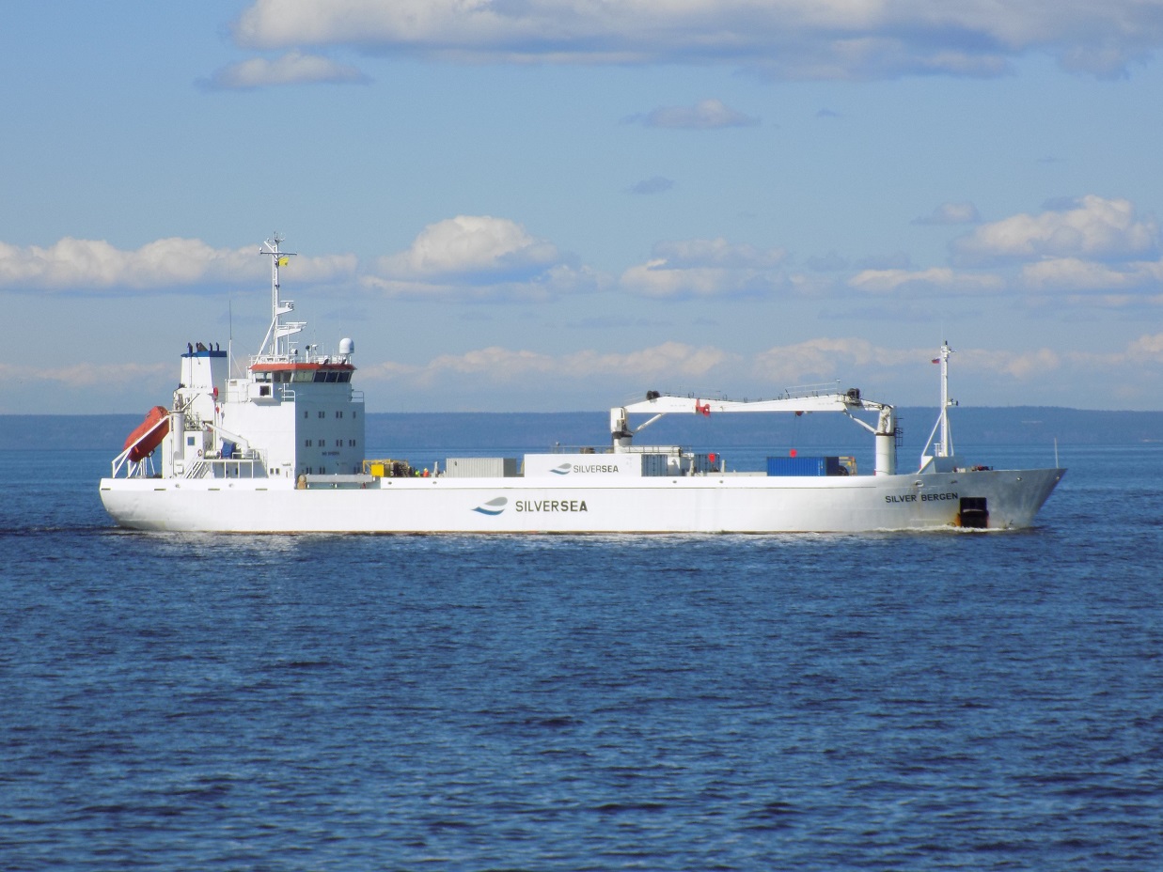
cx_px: 582
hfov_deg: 10.4
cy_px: 436
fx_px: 6384
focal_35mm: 190
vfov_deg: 7.8
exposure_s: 1/640
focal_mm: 33.7
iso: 80
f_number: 5.4
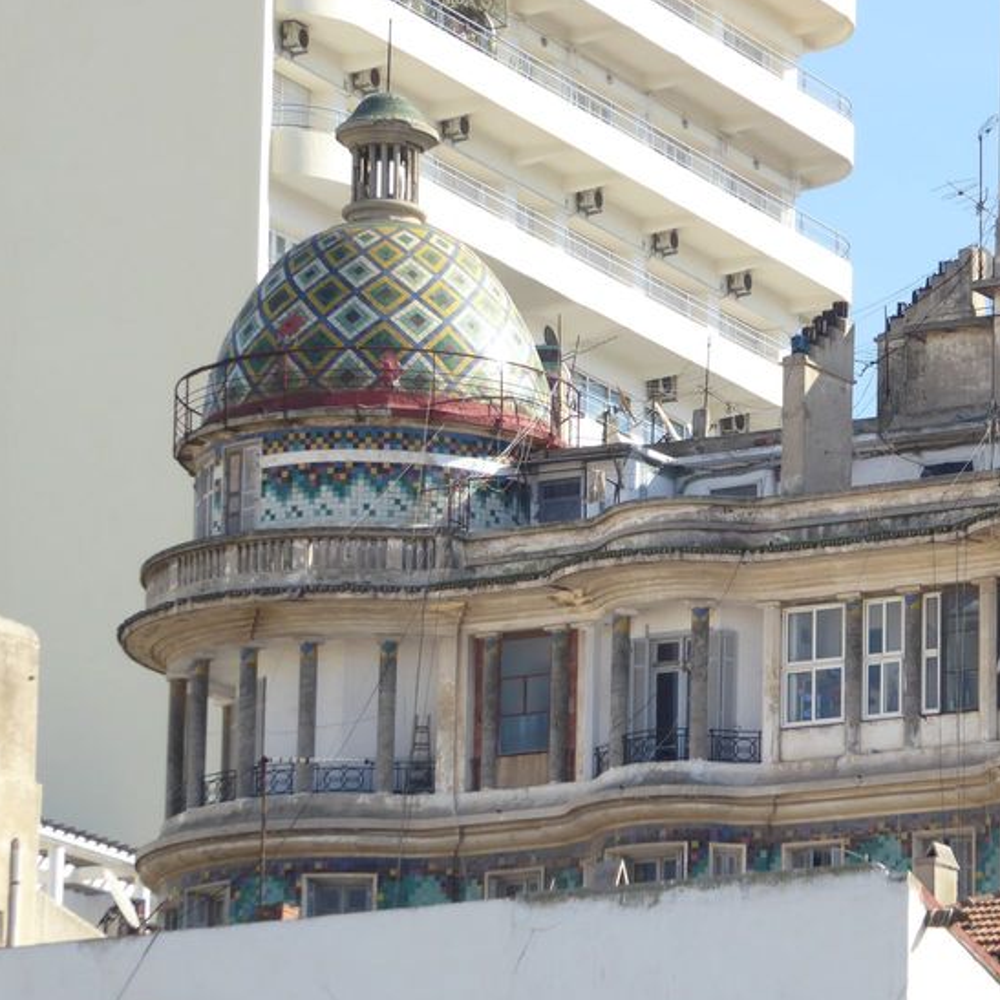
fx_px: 8073
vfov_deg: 7.1
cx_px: 664
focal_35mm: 247
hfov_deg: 7.1
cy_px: 543
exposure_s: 1/160
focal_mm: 30.9
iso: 80
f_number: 5.6
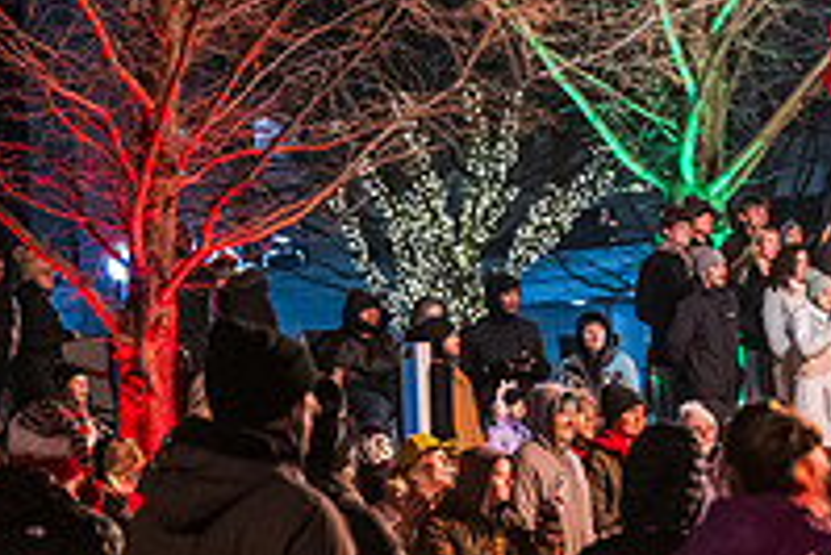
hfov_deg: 9.3
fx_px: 4989
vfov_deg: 6.4
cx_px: 1148
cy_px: 194
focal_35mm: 216
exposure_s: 1/320
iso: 4000
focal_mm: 74
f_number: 3.5
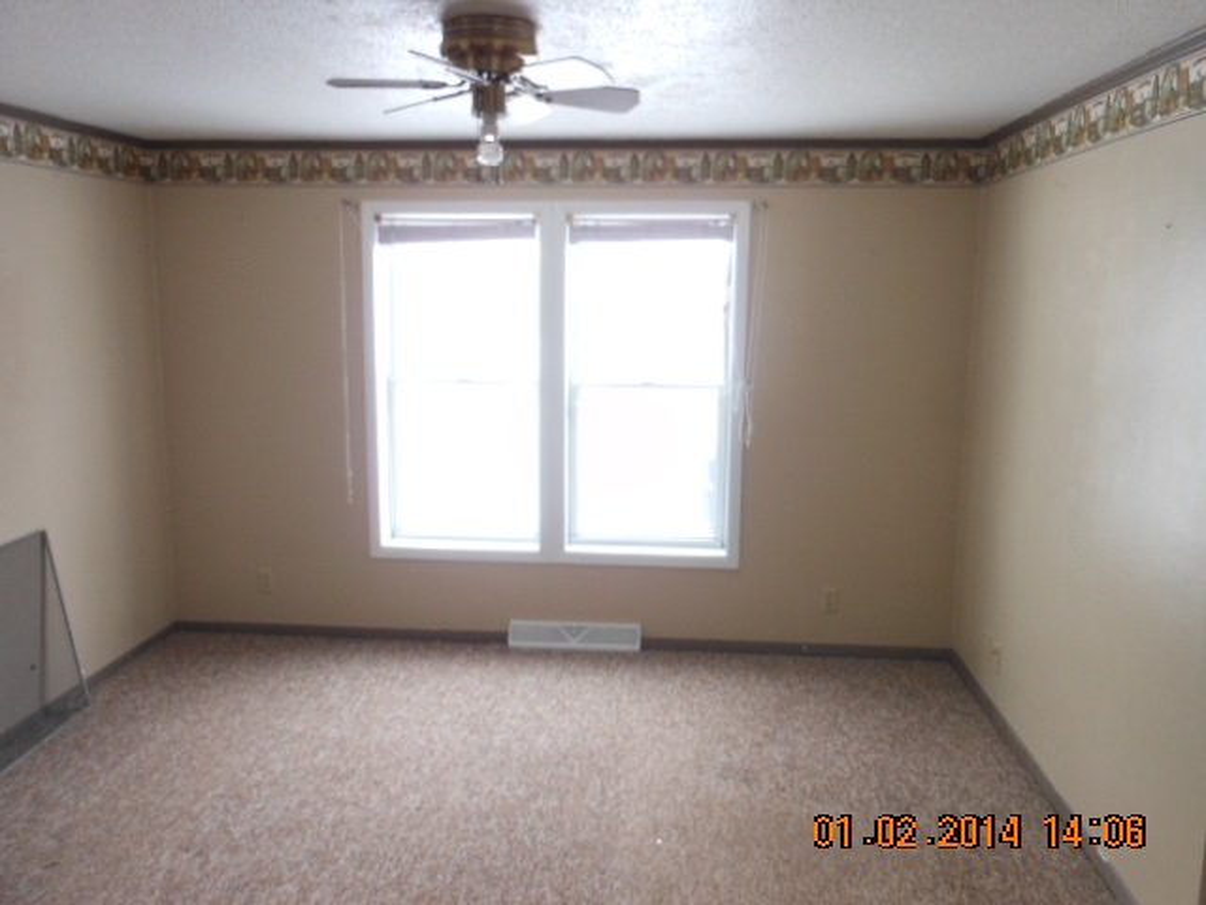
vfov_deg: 49.7
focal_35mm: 28
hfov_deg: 63.4
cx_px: 603
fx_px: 976
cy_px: 452
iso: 125
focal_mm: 5
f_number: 3.7
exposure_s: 1/30
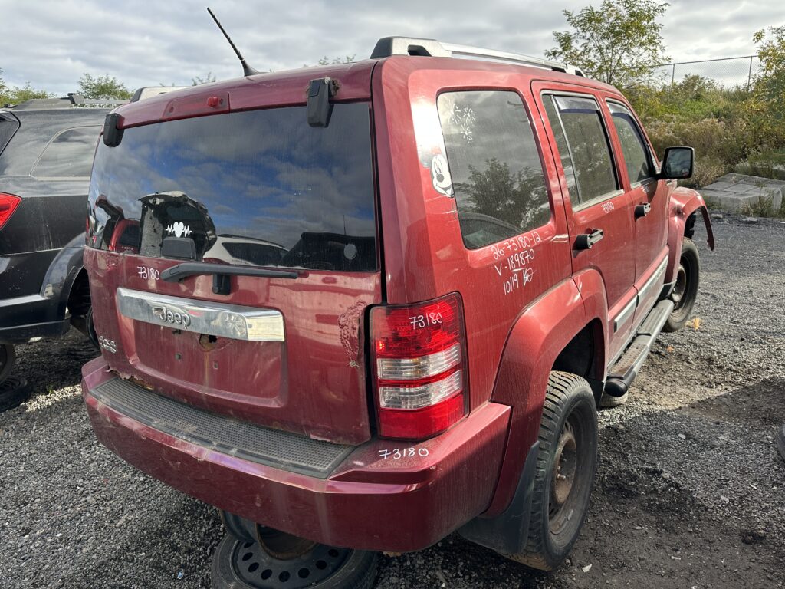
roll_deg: +0.9
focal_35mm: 24
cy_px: 294
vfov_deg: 56.8
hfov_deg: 71.6
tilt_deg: -13.0
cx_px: 392
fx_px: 544
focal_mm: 6.86
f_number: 1.78
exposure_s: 1/1473
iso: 80
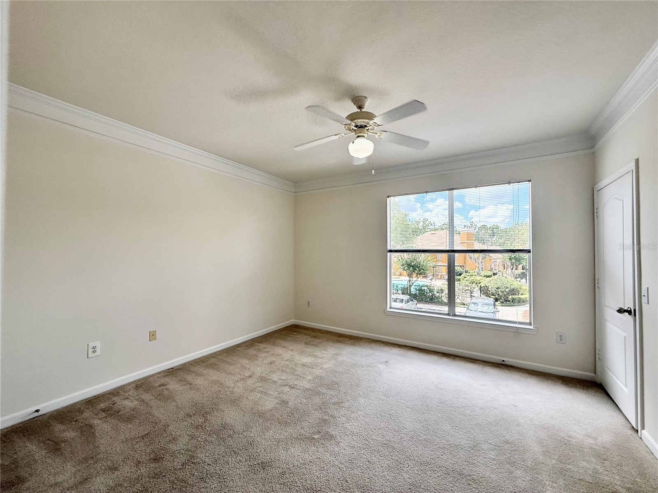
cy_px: 246
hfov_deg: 102.1
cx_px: 329
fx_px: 266
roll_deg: +0.0
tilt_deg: +1.5
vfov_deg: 85.7
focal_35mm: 14
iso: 64
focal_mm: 2.22
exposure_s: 1/281
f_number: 2.2
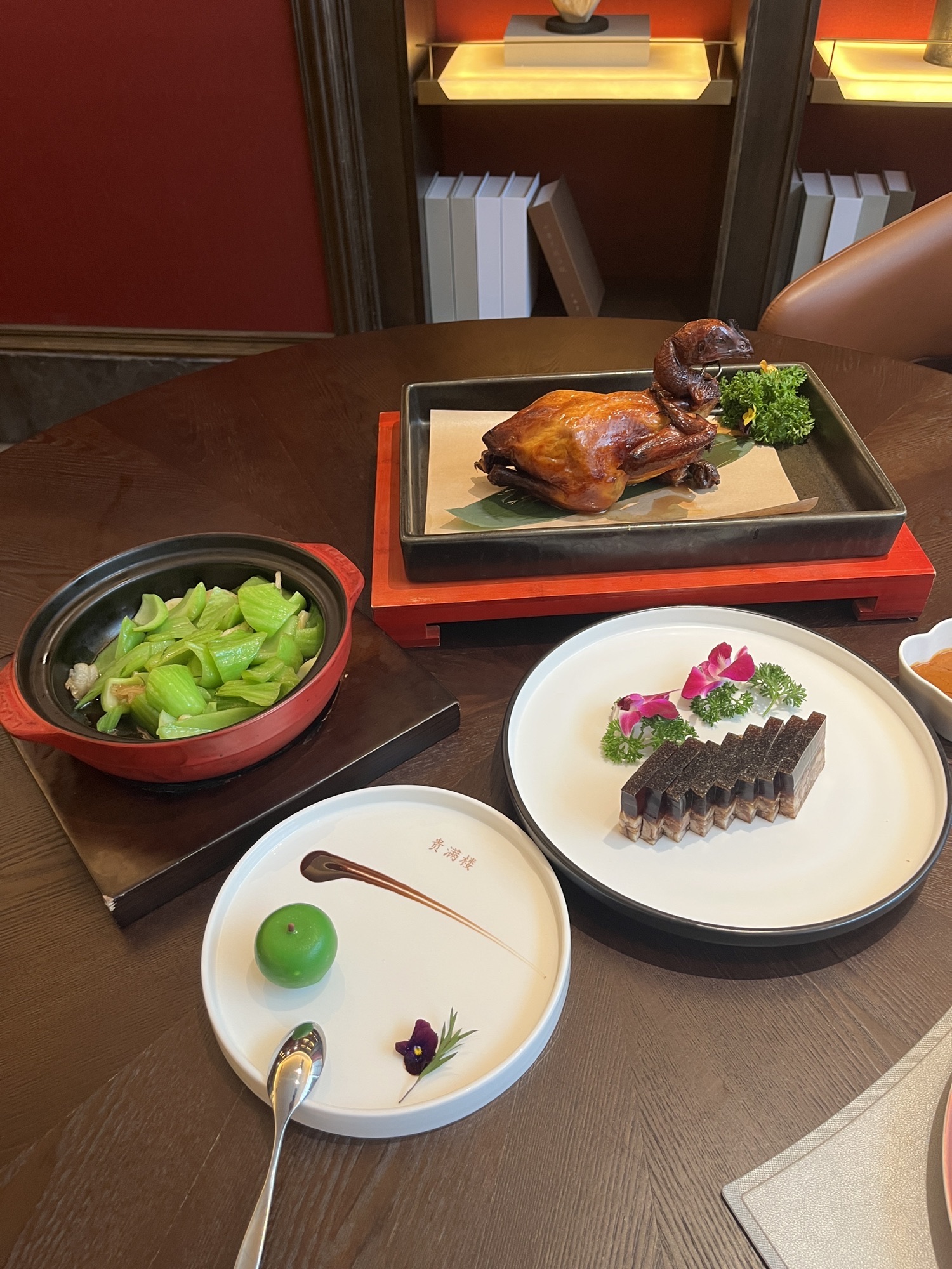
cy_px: 634
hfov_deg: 53.1
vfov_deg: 67.3
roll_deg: +3.4
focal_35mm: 26
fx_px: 953
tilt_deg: -41.0
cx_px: 476
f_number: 1.6
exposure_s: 1/50
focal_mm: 5.1
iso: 125
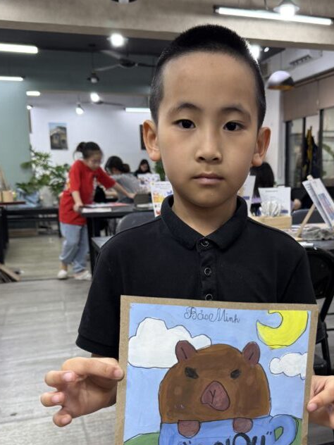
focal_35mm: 38
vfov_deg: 48.5
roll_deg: +0.2
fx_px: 489
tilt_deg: -12.4
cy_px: 280
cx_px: 221
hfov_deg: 37.3
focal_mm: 6.76
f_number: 1.78
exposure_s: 1/100
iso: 160
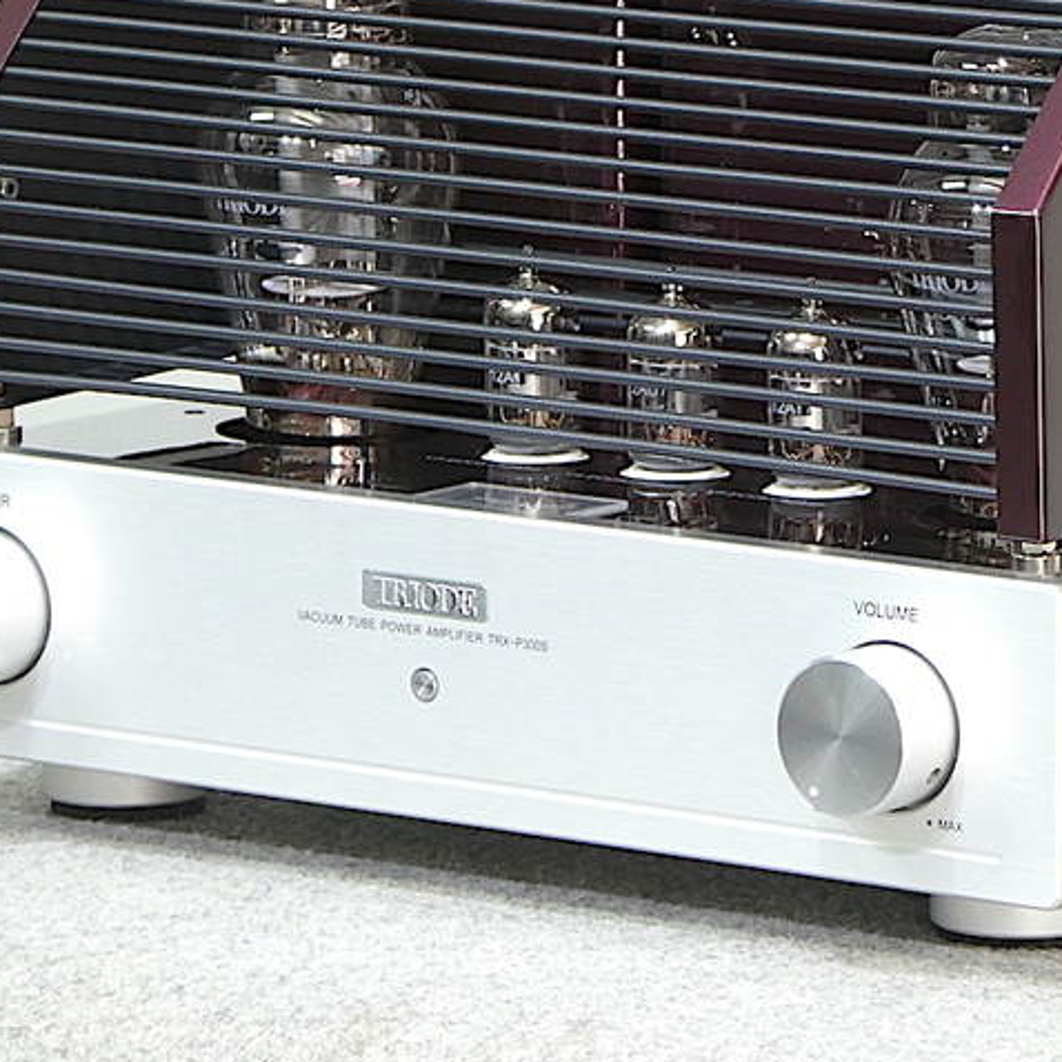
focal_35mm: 284
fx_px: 9858
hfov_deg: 6.2
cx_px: 806
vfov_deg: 6.2
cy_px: 329
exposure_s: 1/3.2
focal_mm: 28.7
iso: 200
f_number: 5.5
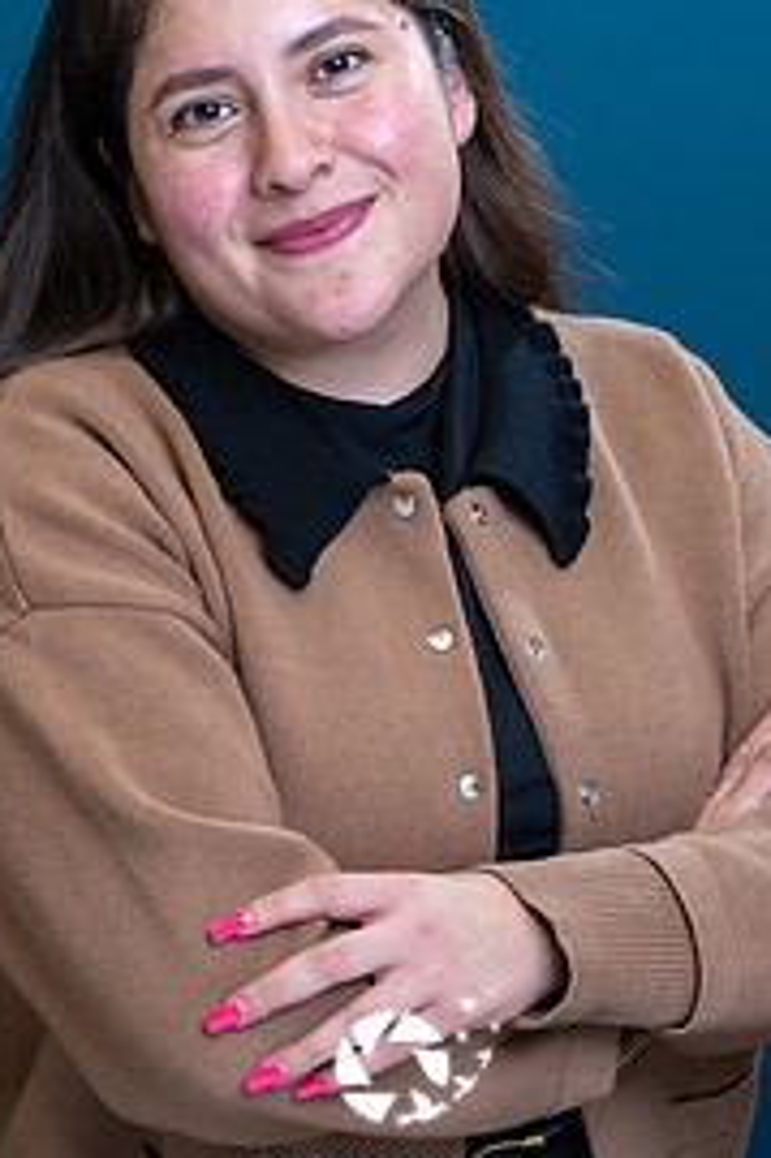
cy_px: 349
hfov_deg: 11.0
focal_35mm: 124
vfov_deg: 16.5
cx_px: 401
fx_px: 3988
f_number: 5
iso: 320
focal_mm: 74
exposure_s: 1/125
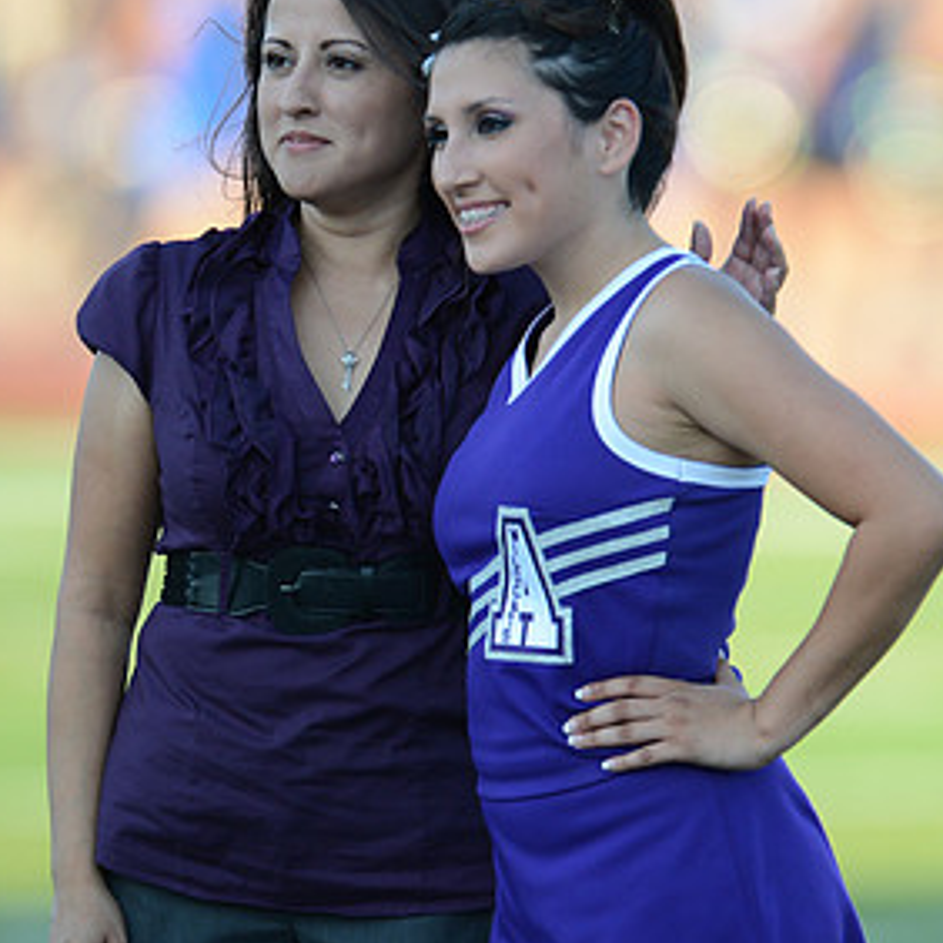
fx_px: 29649
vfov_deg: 1.8
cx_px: 548
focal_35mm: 962
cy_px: 446
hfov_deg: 1.8
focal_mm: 550
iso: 800
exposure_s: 1/1250
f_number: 4
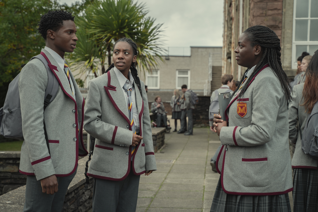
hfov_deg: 31.9
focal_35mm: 63
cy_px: 106
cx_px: 159
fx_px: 556
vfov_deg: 21.6
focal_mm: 63
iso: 320
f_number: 5
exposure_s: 1/320
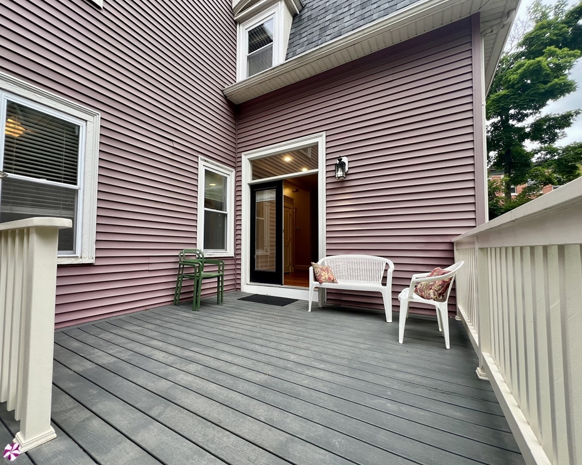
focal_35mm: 14
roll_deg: -0.1
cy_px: 238
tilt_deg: +3.1
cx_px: 268
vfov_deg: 87.9
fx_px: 241
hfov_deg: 100.5
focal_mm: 1.57
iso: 40
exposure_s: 1/99
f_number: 1.8
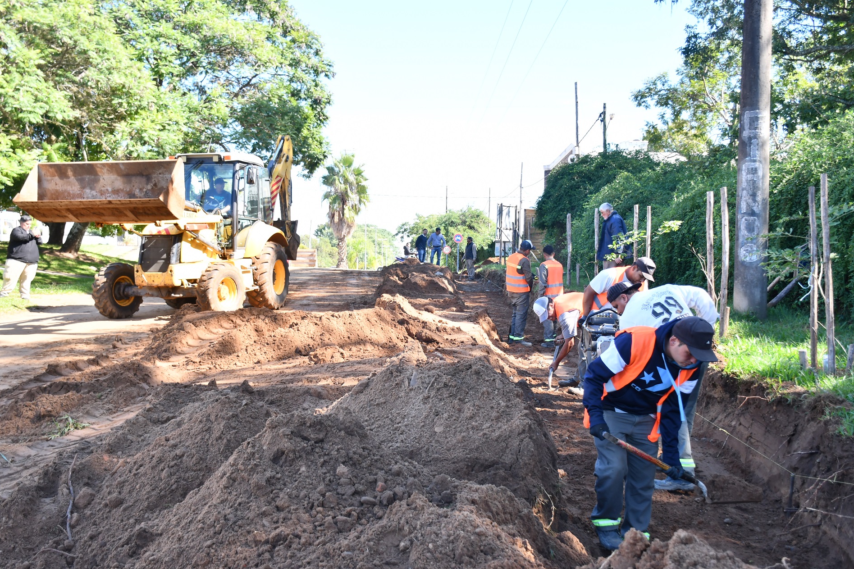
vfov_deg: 35.0
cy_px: 286
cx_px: 408
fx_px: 901
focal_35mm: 38
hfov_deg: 50.7
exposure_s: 1/125
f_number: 4.5
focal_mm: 24
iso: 100
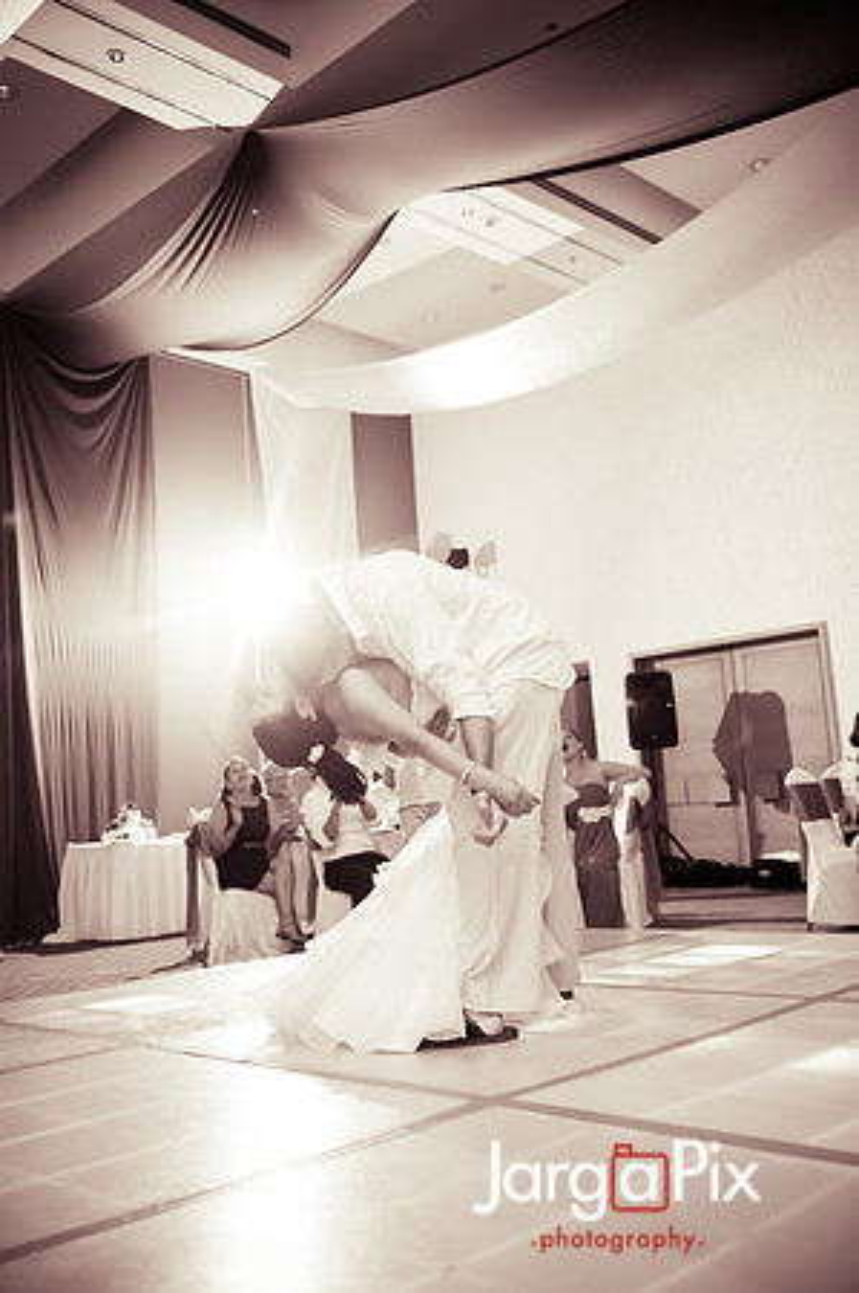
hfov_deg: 37.8
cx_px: 430
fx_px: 1256
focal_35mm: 35
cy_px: 646
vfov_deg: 54.5
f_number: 3.2
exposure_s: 1/125
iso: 1600
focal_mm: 35
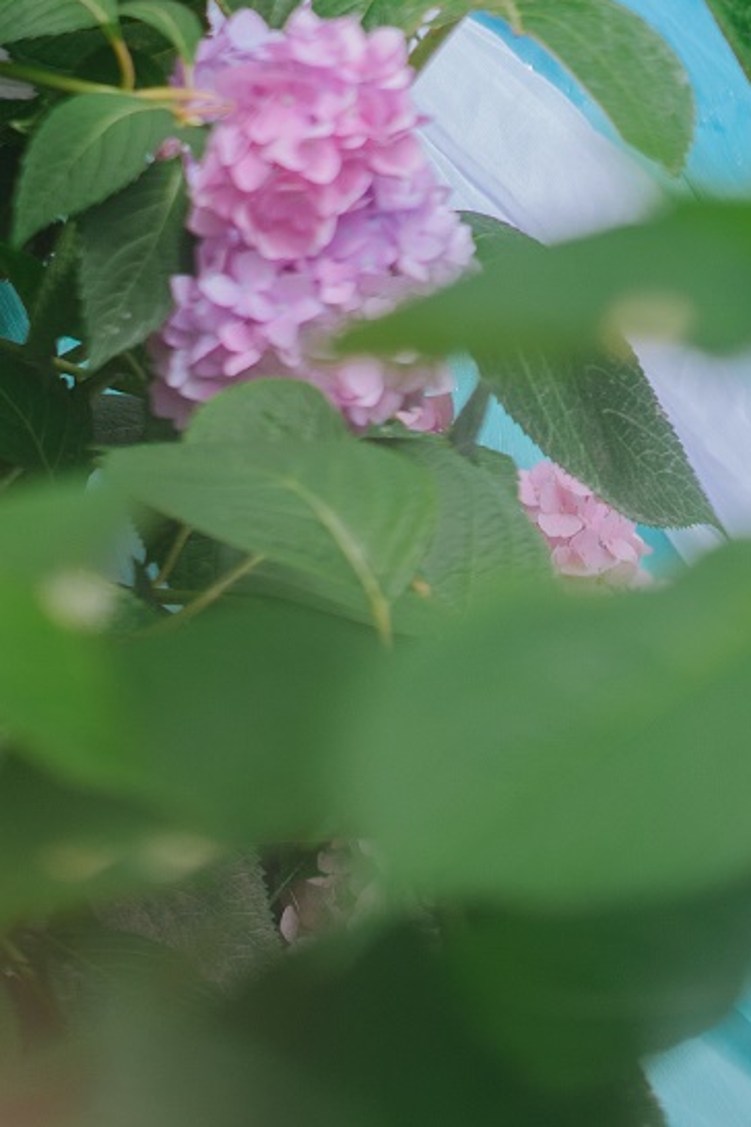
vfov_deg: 5.4
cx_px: 260
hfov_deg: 3.6
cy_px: -760
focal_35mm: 379
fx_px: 11859
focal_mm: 92
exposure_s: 1/640
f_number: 2.8
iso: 100
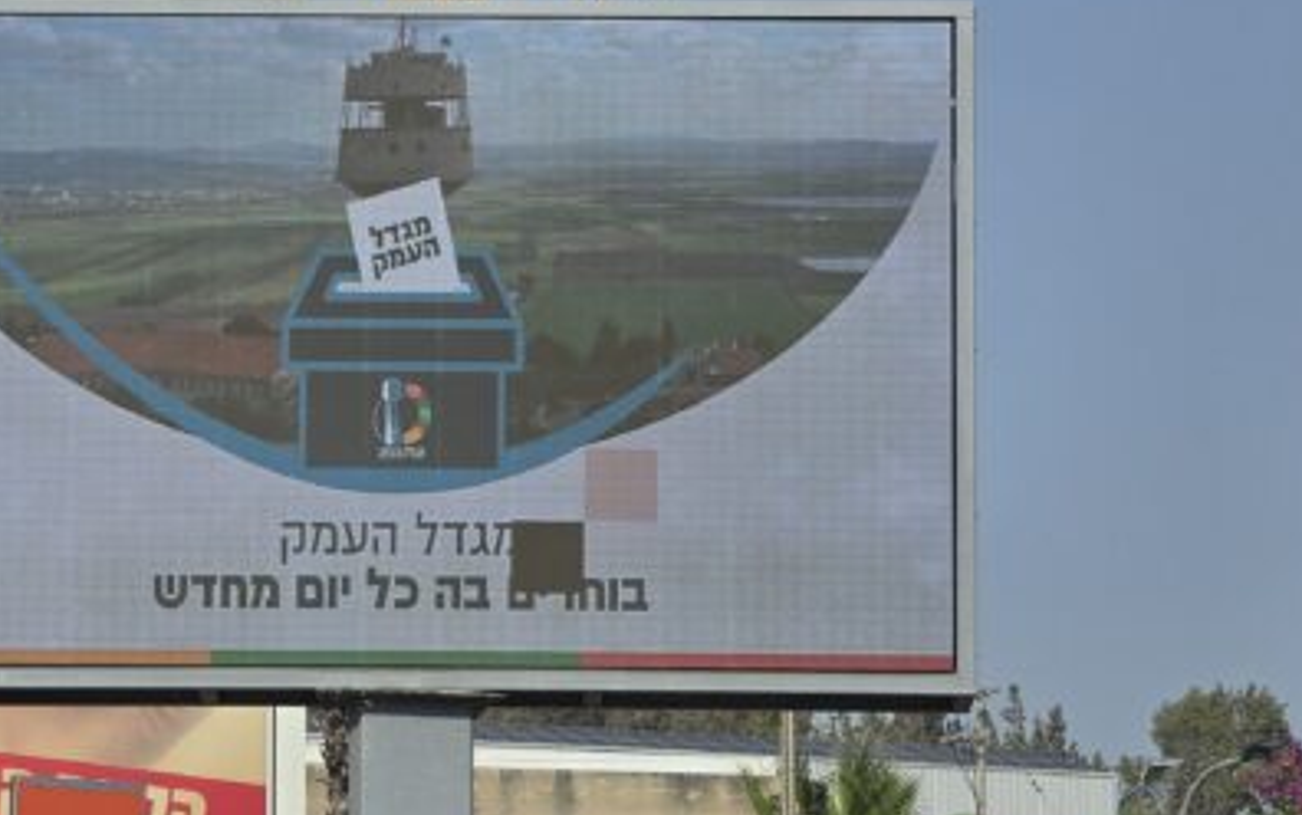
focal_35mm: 261
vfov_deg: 5.0
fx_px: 9267
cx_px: 316
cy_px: 421
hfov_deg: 8.0
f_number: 2.9
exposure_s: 1/1789
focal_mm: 18.6
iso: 50
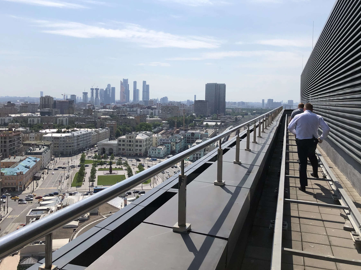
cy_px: 117
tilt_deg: -3.4
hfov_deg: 56.8
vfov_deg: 44.1
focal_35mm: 32
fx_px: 334
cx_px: 173
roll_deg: -1.2
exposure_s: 1/4878
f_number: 1.8
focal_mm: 4
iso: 25
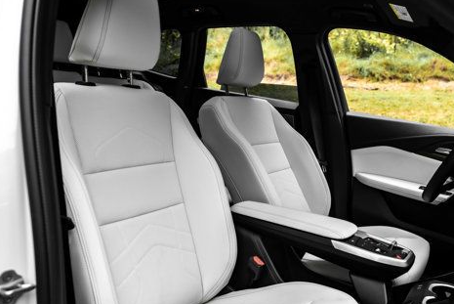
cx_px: 292
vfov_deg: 40.0
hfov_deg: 56.3
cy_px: 158
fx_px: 417
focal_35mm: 33
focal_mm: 24
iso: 400
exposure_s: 1/320
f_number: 3.5
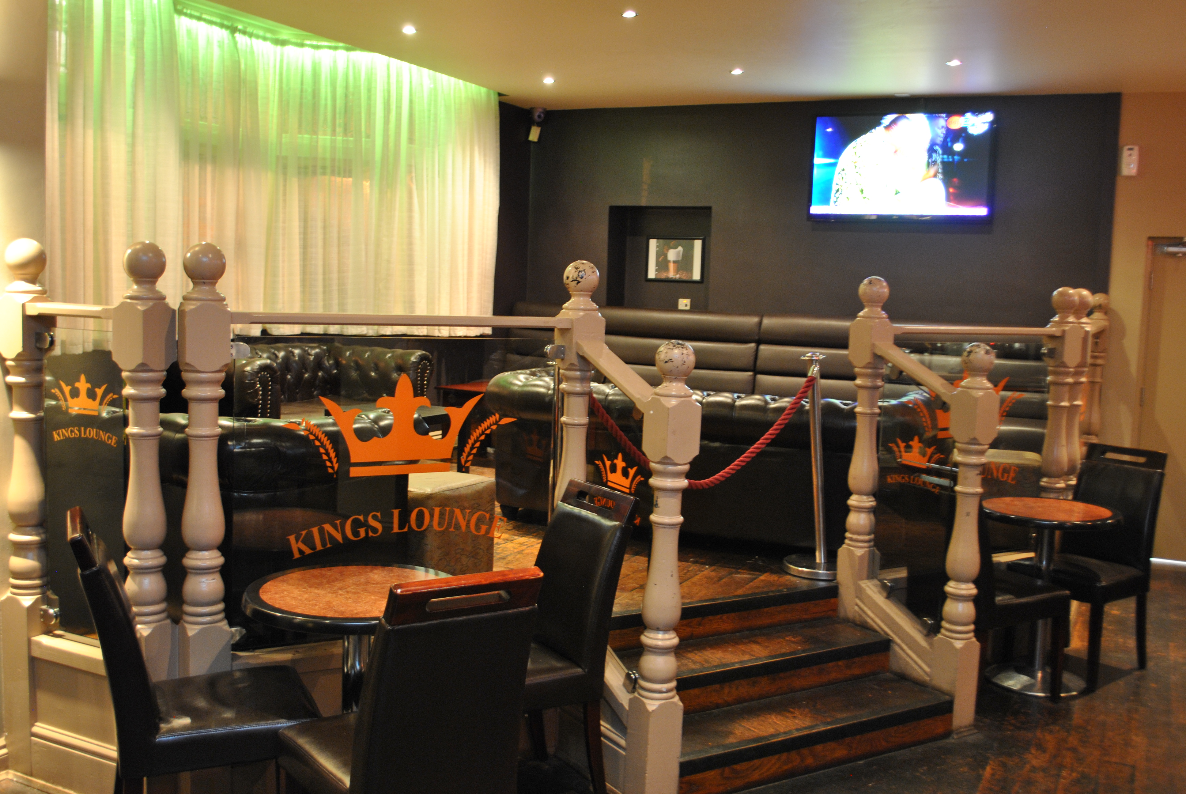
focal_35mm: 36
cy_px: 397
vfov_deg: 37.0
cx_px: 593
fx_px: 1187
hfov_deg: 53.1
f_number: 4
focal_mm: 24
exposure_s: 1/1.3
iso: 400
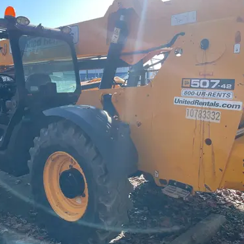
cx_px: 98
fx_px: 271
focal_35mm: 34
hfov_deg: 48.2
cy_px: 119
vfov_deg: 48.4
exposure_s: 1/1082
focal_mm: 4.2
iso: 32
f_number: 1.6
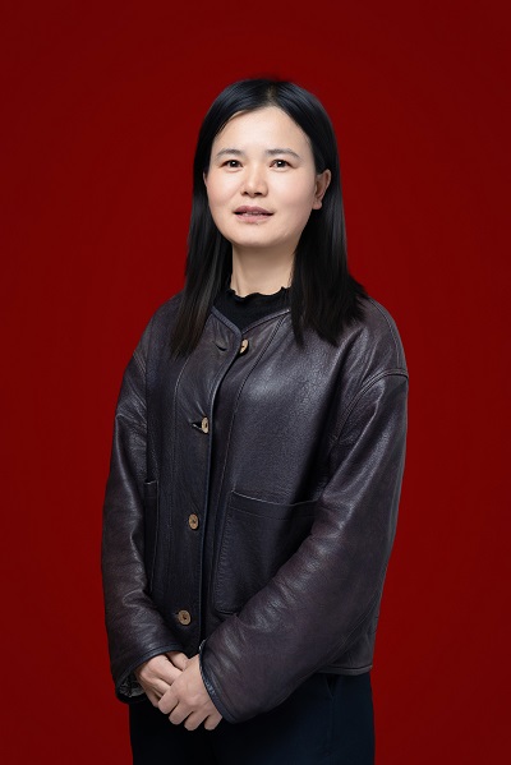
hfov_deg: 19.5
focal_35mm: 70
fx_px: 1489
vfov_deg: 28.8
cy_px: 382
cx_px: 256
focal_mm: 70
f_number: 5.6
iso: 100
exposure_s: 1/125
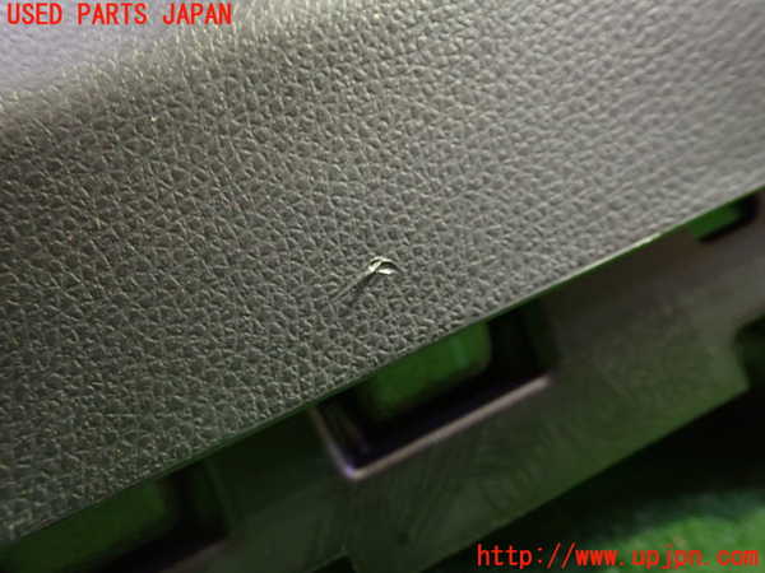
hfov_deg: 60.0
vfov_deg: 46.8
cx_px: 382
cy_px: 286
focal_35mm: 30
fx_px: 663
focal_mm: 5.4
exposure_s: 1/20
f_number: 2.3
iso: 800
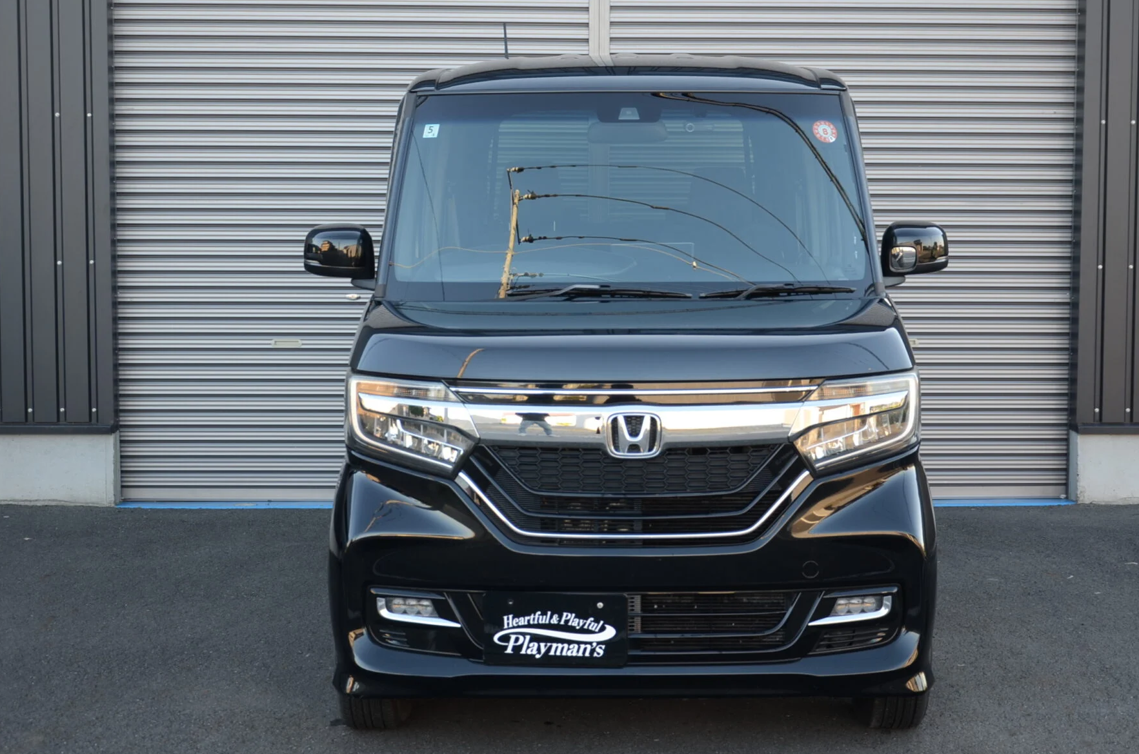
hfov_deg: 32.4
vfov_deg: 21.8
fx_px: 1958
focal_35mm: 62
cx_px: 602
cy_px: 362
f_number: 4.5
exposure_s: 1/40
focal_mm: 38
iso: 100
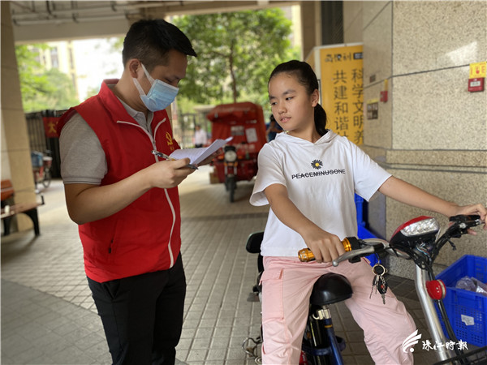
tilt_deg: -8.4
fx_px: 366
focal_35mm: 26
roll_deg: +2.4
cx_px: 244
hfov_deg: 67.3
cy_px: 182
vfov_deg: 53.1
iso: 160
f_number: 1.8
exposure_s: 1/60
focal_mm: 4.25
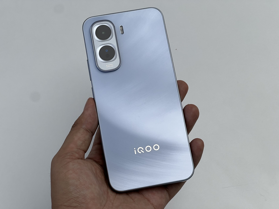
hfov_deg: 25.3
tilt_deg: -66.5
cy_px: 104
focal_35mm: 77
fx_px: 621
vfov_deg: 19.1
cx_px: 140
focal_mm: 9
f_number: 2.8
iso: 50
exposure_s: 1/99
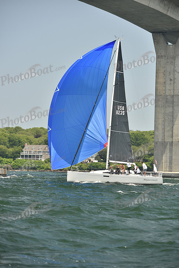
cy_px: 134
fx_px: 1006
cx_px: 90
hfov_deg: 10.2
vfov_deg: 15.2
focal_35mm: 135
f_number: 5
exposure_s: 1/640
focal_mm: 135
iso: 250
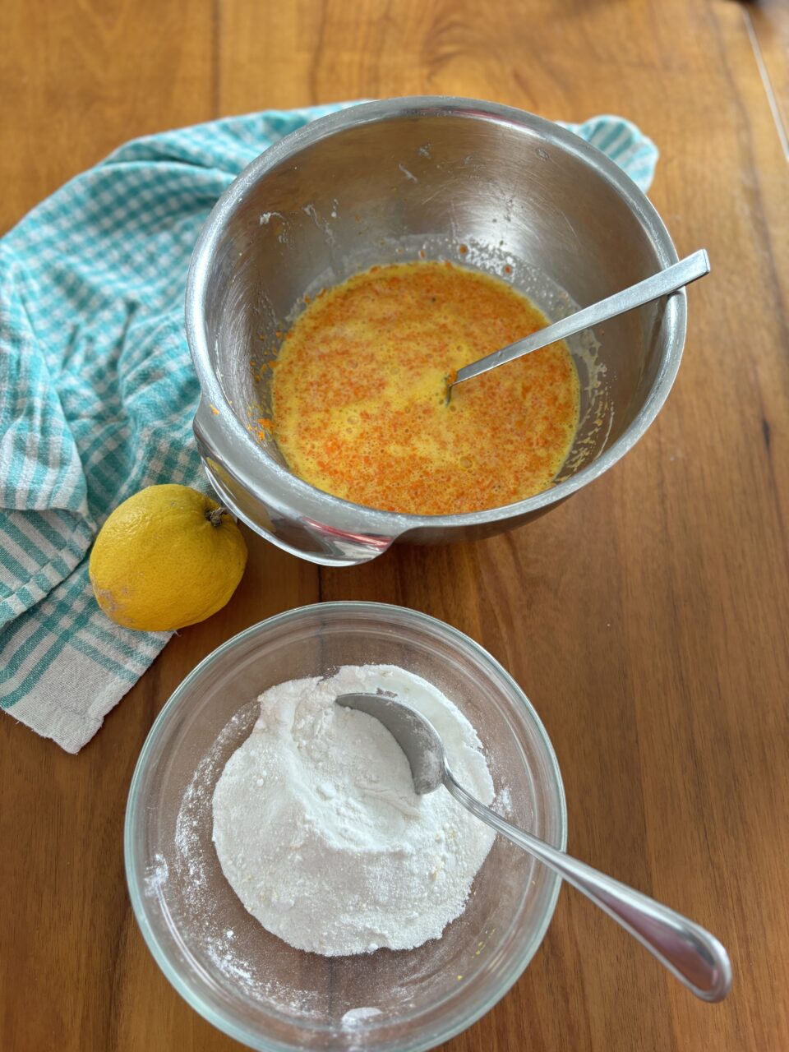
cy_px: 526
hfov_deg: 53.1
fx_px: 790
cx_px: 394
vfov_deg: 67.3
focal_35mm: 26
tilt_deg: -69.3
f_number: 1.6
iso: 125
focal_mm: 5.96
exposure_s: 1/84
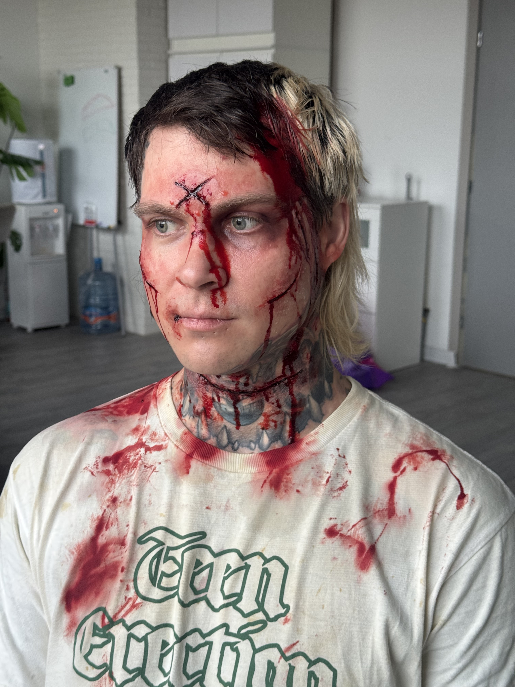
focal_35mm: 48
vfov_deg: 39.7
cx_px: 258
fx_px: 952
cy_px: 344
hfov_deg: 30.3
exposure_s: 1/60
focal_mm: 6.76
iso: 100
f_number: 1.78
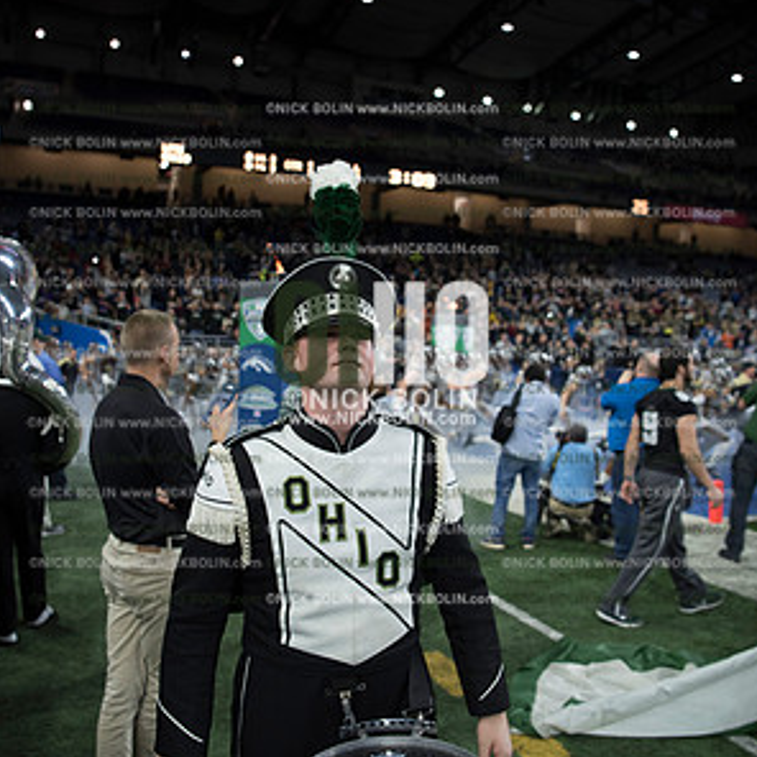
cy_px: 353
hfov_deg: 52.5
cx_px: 381
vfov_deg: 52.5
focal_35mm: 31
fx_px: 767
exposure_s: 1/1250
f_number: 2.8
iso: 1250
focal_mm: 24
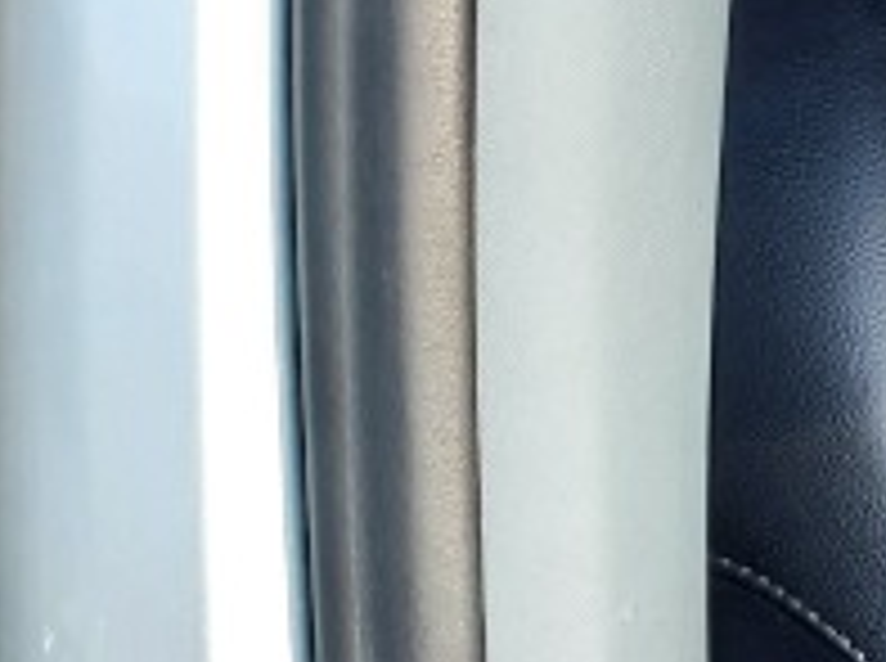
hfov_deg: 13.3
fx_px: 3194
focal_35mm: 125
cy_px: 1166
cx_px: 1862
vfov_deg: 11.1
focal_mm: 4.6
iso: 40
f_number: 1.8
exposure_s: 1/60
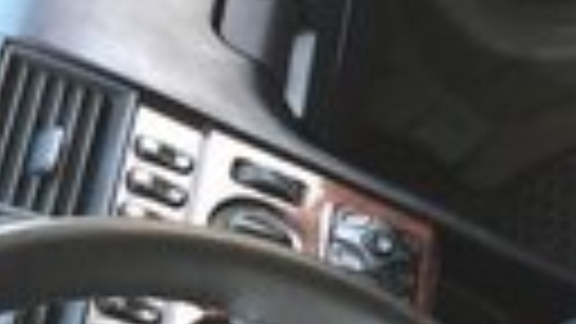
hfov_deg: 17.2
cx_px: 562
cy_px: 648
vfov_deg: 9.3
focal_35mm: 122
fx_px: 1863
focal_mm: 4.15
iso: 40
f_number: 2.2
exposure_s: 1/33
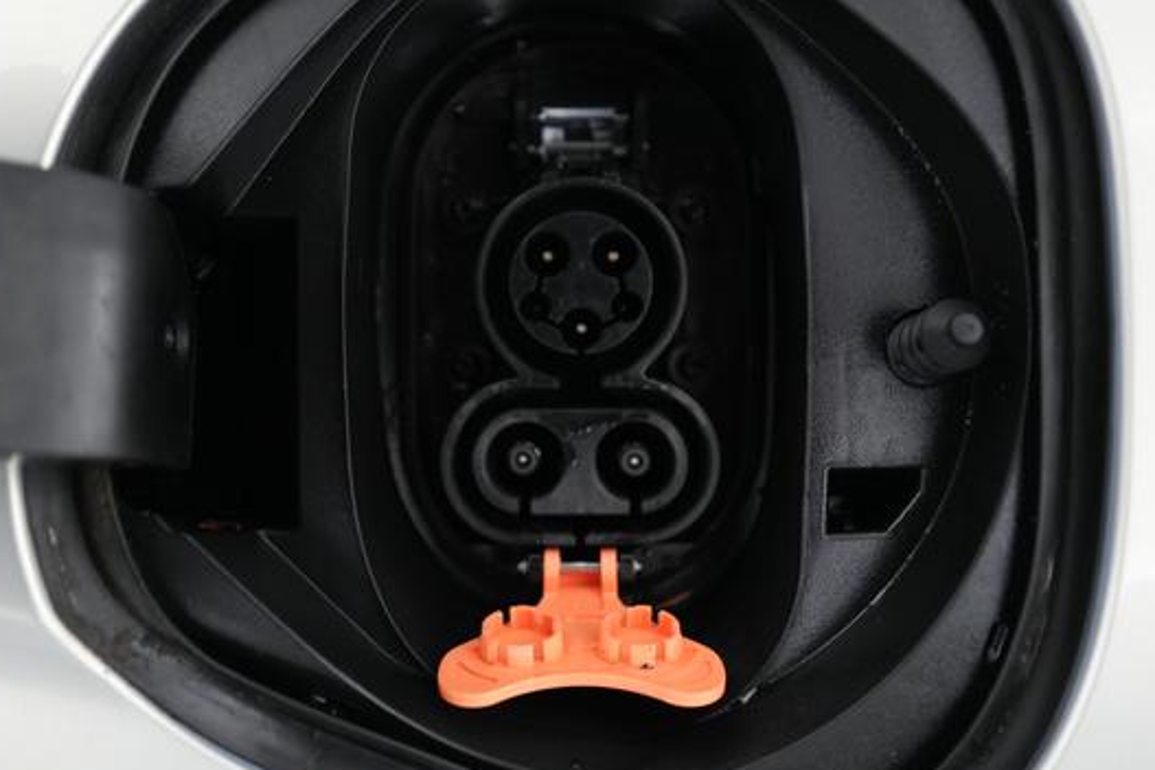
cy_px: 358
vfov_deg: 38.8
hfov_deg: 55.8
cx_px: 570
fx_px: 1090
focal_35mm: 34
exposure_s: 1/60
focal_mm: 28
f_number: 2.8
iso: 2500
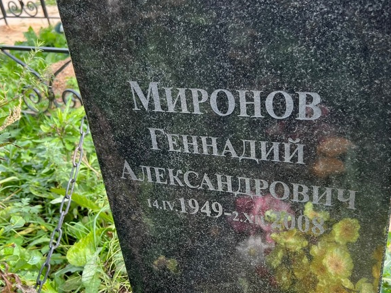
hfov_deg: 51.4
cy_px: 145
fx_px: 406
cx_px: 201
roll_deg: +5.3
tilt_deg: -26.4
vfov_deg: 39.6
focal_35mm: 36
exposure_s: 1/399
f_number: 1.5
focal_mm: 5.7
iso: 50
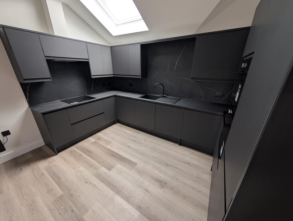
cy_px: 110
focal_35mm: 12
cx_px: 146
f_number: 1.7
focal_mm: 2.02
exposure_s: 1/80.6
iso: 49
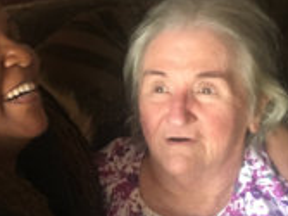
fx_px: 723
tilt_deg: -32.0
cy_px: 143
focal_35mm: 87
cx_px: 38
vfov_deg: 16.9
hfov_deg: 22.1
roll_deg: +10.1
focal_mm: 4.15
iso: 200
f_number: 2.2
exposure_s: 1/15
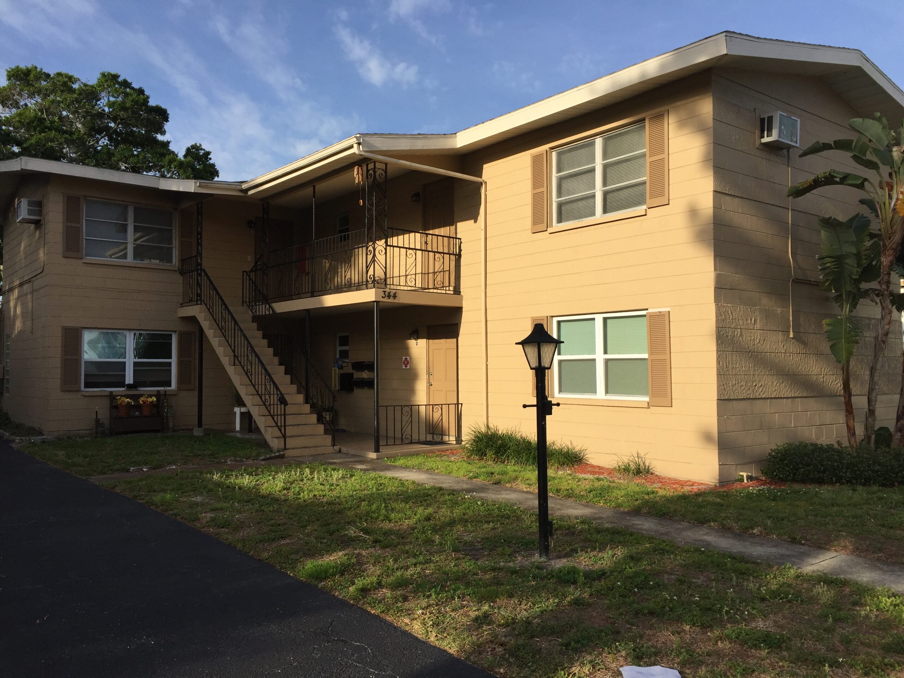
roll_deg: -0.1
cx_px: 452
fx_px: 757
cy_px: 339
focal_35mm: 29
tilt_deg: +3.1
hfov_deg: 61.7
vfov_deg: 48.2
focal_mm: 4.15
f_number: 2.2
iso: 32
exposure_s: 1/1799
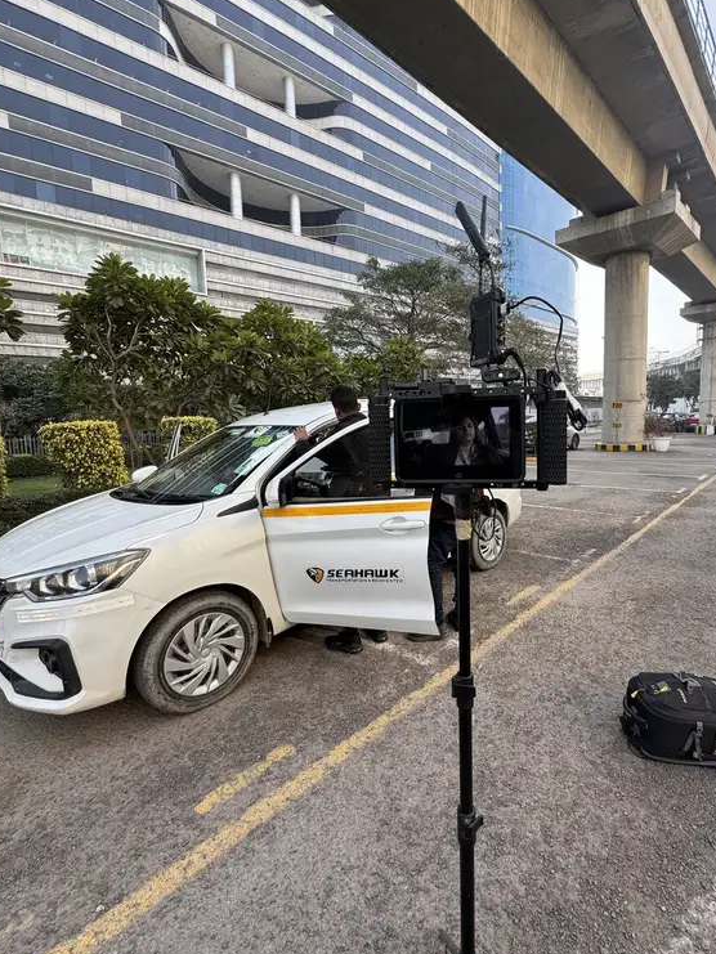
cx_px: 418
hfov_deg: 74.2
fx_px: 469
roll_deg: +1.2
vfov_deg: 91.0
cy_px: 460
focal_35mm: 17
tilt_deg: -5.5
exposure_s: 1/237
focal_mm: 2.22
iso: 40
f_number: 2.2
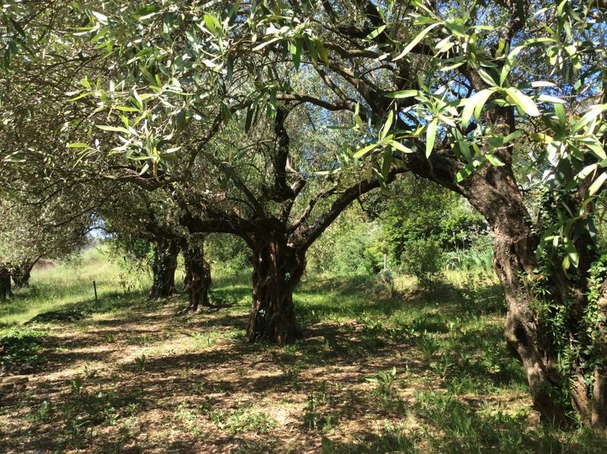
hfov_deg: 56.9
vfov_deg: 44.1
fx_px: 560
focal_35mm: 32
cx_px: 304
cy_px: 227
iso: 32
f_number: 2.4
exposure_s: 1/417
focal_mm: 3.3
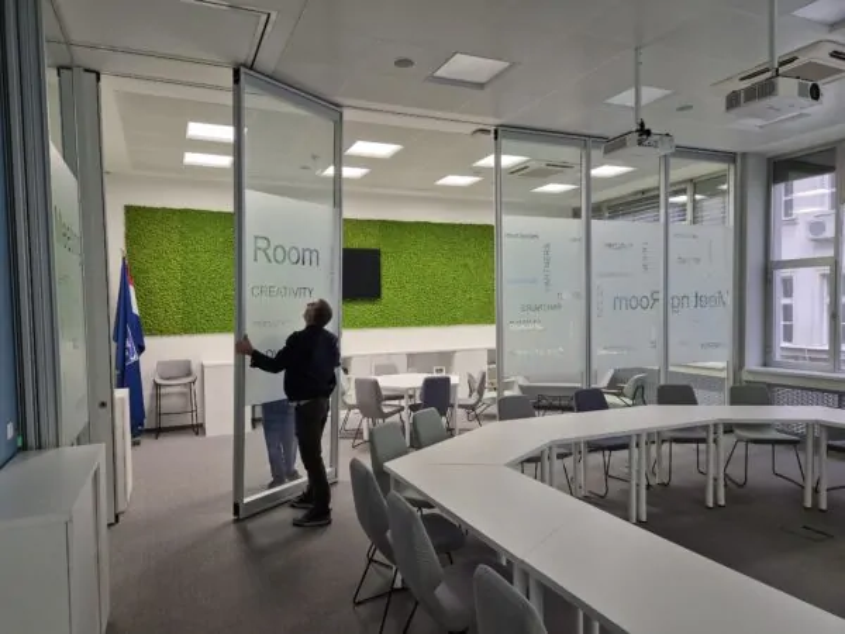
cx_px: 422
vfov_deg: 58.9
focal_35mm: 23
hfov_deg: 73.9
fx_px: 561
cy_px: 317
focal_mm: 5.4
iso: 200
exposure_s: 1/180
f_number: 1.8
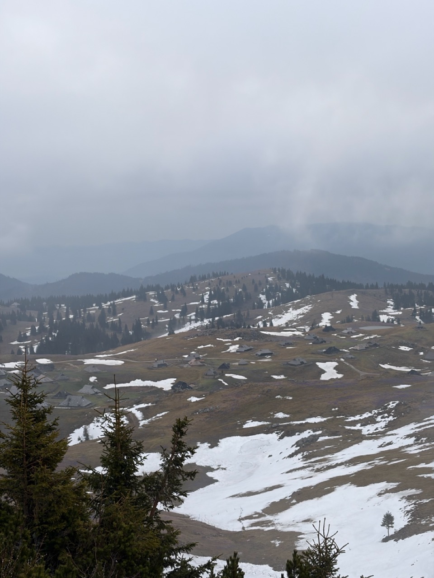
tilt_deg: -5.2
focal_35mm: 52
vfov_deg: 36.8
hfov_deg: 28.0
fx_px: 869
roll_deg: +1.2
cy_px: 289
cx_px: 217
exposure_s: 1/252
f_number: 1.6
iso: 32
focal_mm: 5.96
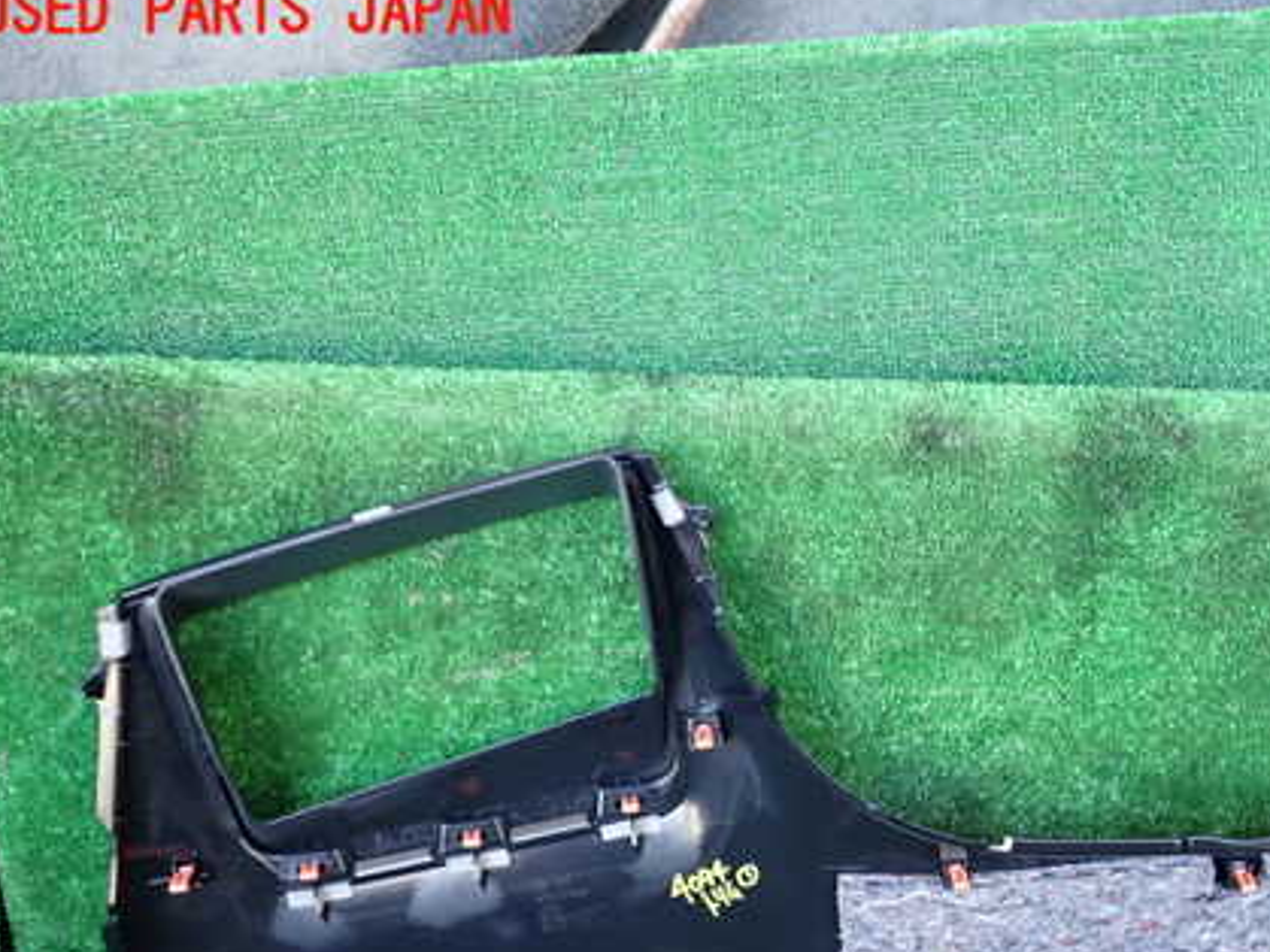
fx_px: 1577
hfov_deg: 43.1
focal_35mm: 43
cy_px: 658
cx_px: 870
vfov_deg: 33.2
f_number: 2.3
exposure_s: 1/30
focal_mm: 5.4
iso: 200
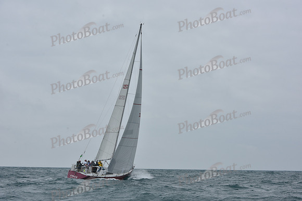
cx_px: 151
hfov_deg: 28.8
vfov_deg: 19.5
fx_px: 587
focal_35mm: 70
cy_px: 100
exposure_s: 1/800
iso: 250
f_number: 10
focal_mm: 70
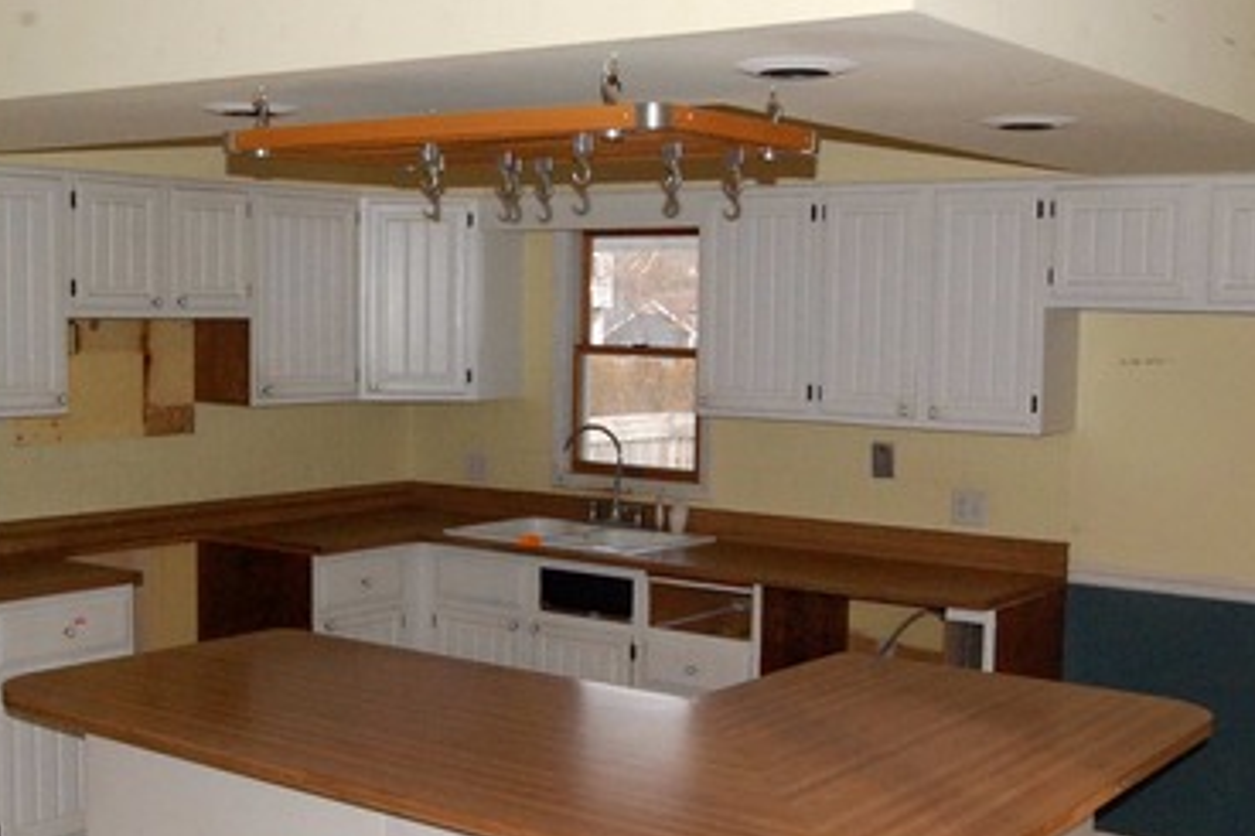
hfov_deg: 41.9
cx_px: 552
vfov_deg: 28.6
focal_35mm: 47
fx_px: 1638
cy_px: 481
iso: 1600
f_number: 13
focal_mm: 18
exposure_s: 1/60
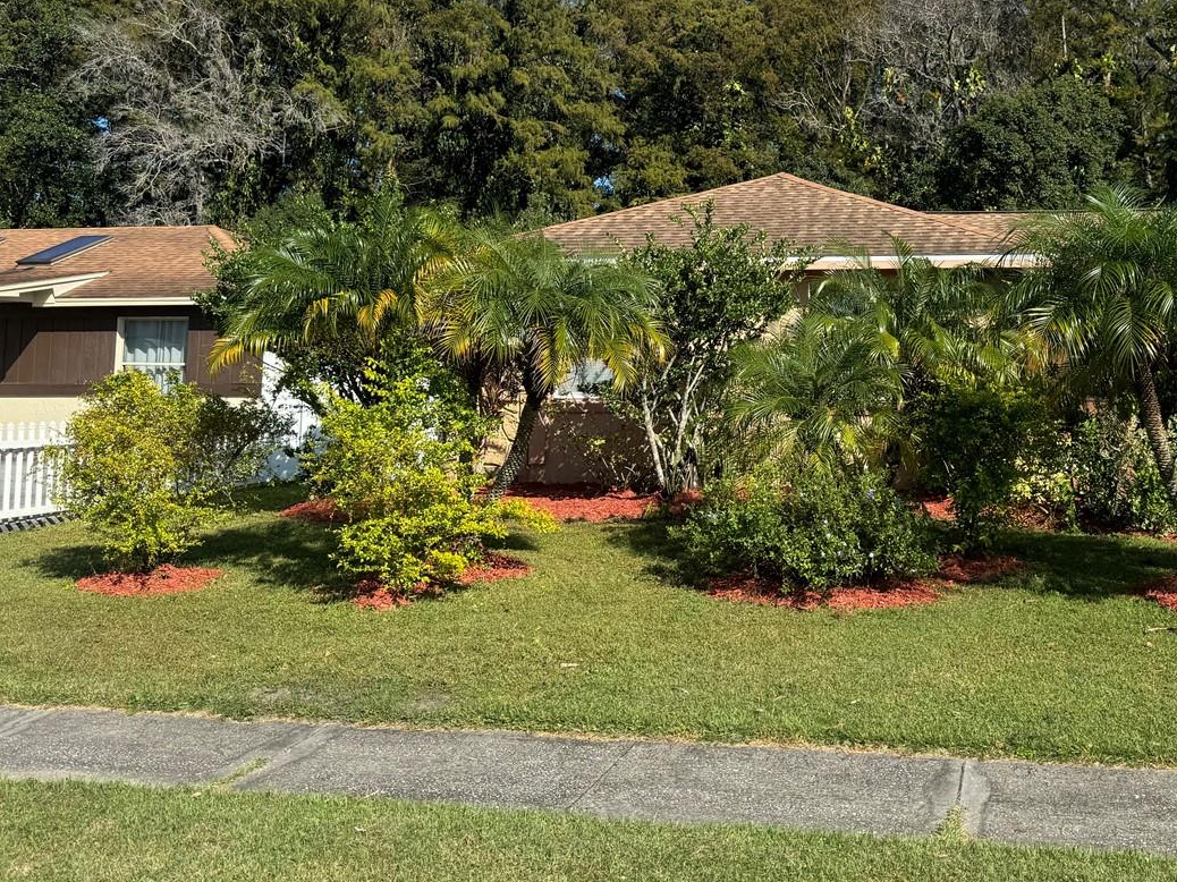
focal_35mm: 37
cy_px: 238
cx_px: 799
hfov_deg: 49.1
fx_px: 1258
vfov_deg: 37.8
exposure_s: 1/2710
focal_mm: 6.76
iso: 80
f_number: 1.78
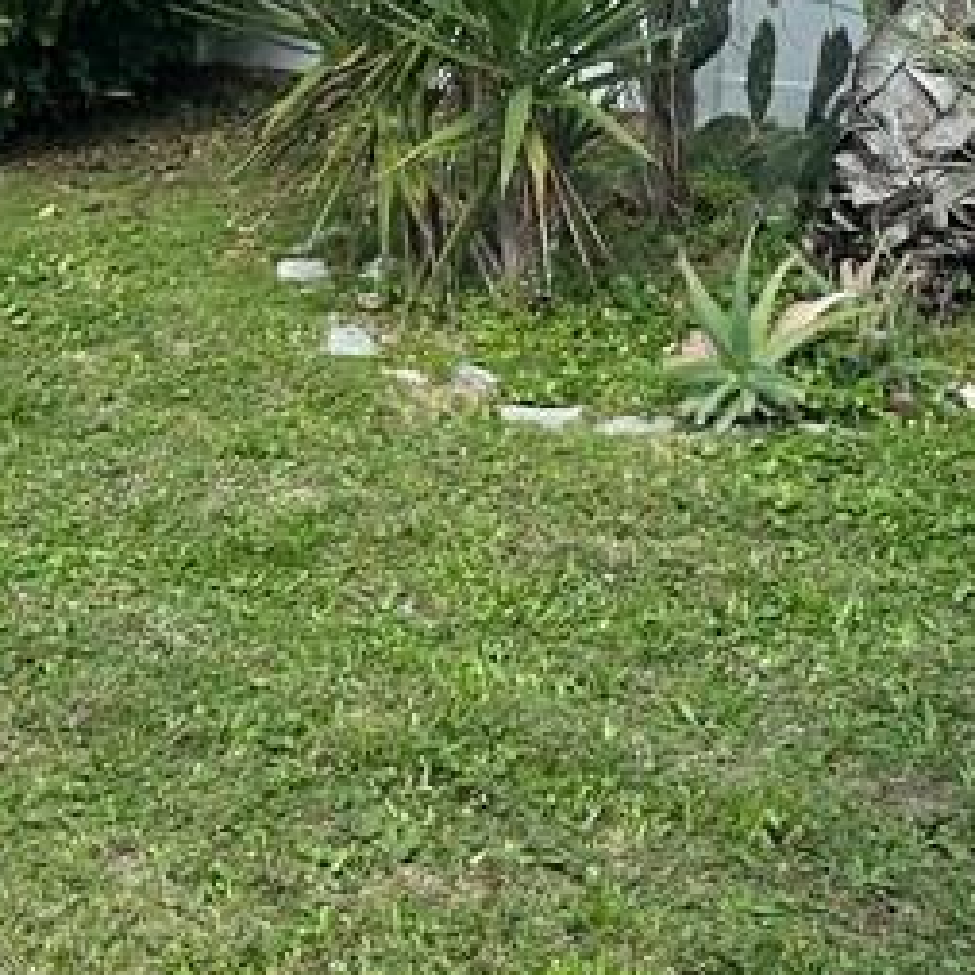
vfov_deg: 19.0
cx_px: 520
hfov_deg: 20.2
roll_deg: -2.0
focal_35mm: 86
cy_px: -200
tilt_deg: -2.1
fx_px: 2741
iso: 80
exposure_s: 1/3597
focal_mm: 6.86
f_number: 1.78
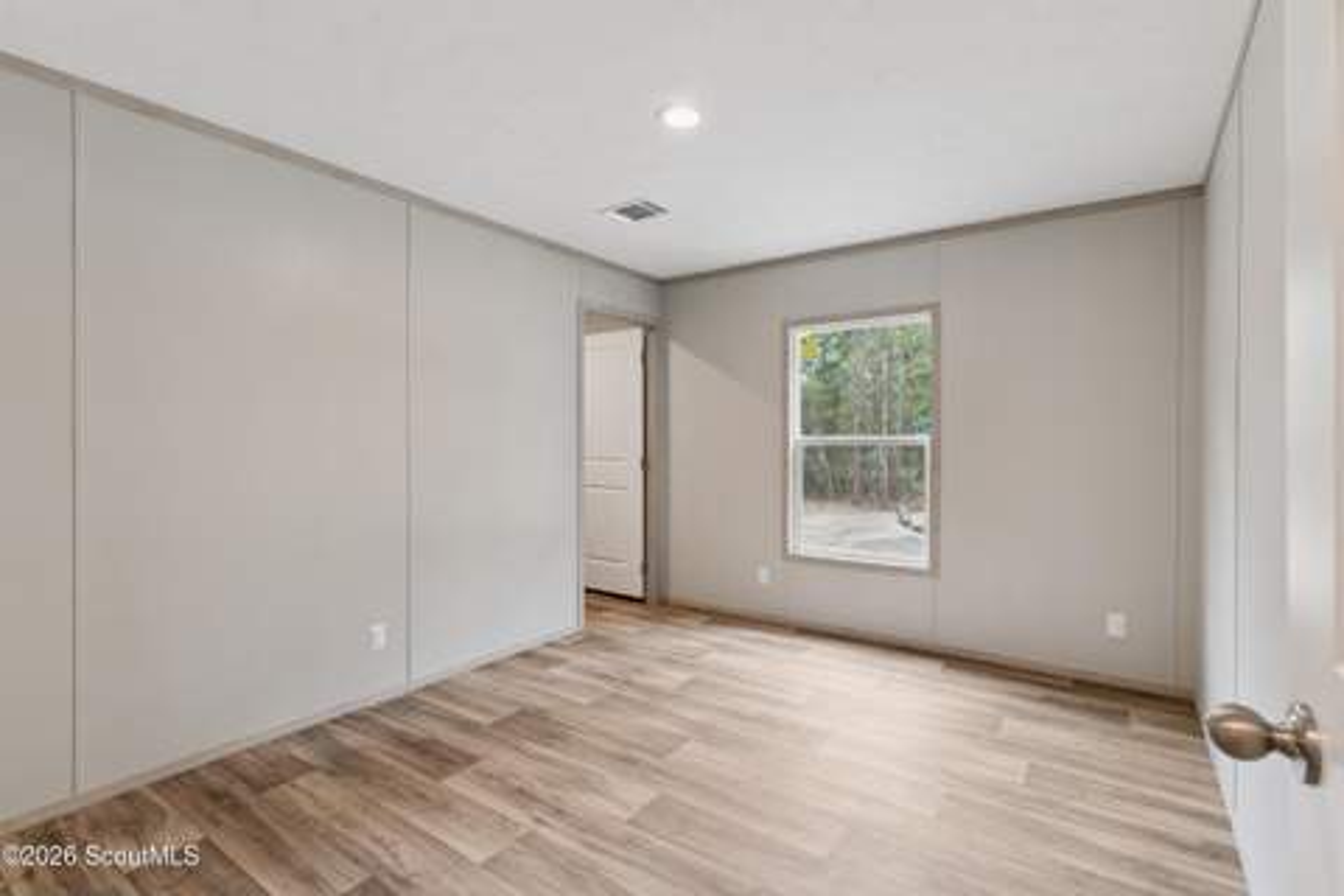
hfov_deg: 93.3
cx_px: 672
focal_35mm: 17
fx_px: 635
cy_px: 448
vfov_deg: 70.4
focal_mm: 17
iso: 250
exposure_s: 1/20
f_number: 8
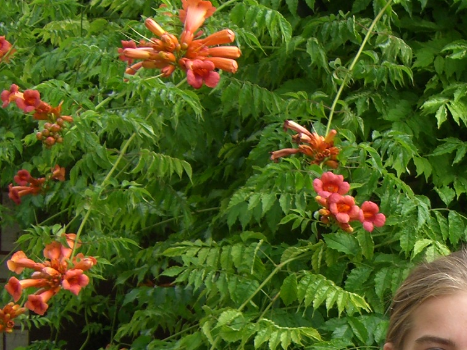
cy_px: 365
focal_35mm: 103
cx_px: 523
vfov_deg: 14.1
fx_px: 1390
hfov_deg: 18.3
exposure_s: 1/250
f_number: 2.7
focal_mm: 6.2
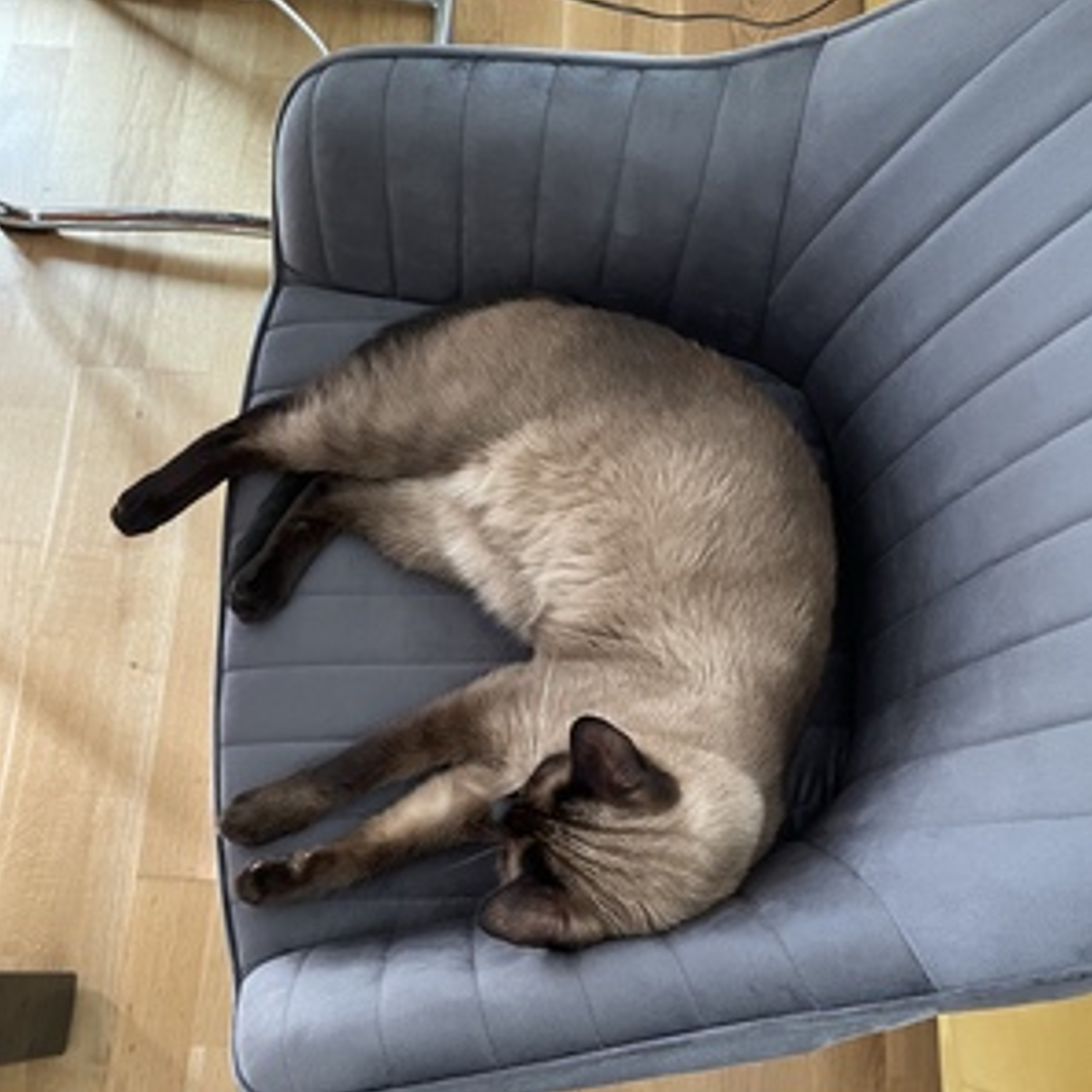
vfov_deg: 52.2
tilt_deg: -74.6
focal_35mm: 31
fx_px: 1106
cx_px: 548
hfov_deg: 52.5
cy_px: 654
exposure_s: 1/60
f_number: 1.6
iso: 500
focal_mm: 4.2
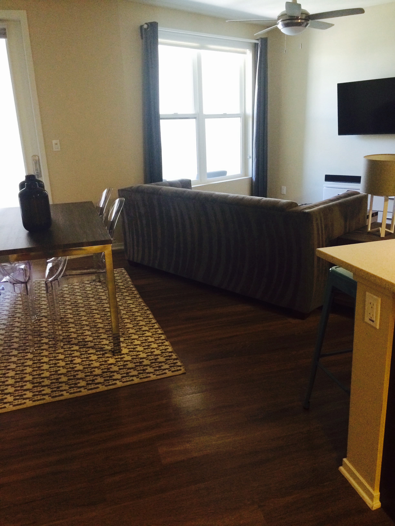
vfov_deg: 61.7
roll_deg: +2.7
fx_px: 441
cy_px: 263
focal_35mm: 29
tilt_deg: -18.4
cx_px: 198
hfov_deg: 48.2
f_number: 2.2
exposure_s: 1/30
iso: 250
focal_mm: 4.15
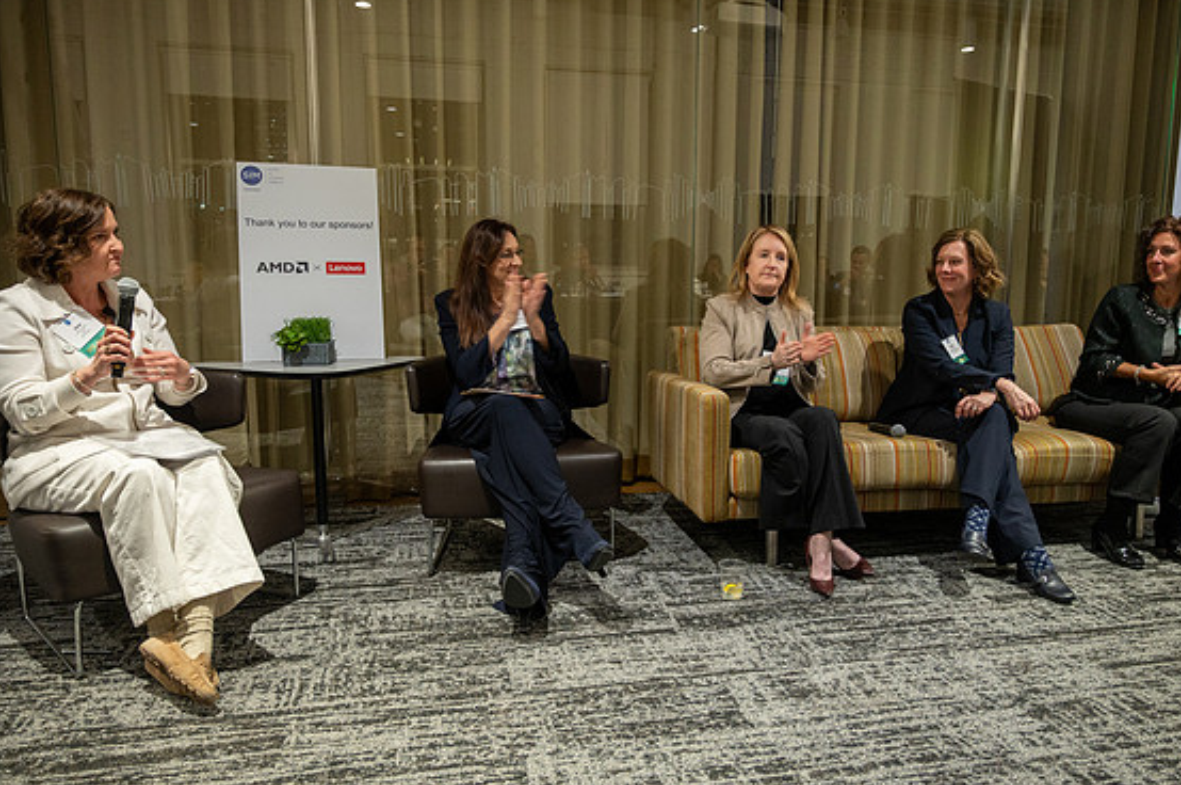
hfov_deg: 69.4
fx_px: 852
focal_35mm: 26
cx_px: 635
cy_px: 397
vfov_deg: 49.4
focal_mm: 24
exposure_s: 1/50
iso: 1600
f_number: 4
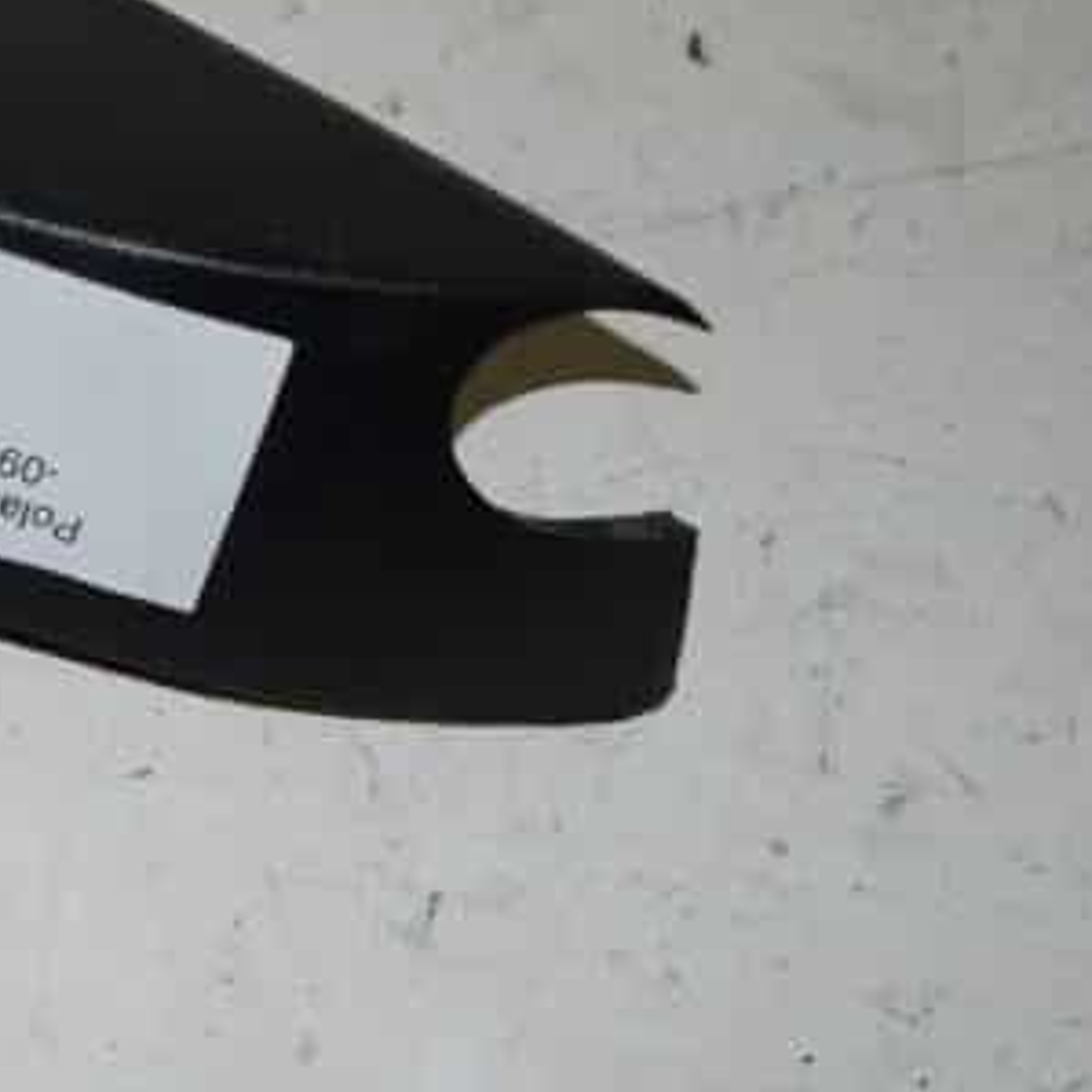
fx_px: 3585
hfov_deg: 15.7
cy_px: 327
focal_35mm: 100
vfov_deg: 17.3
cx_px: -614
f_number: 4
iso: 160
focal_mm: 23
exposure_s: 1/60
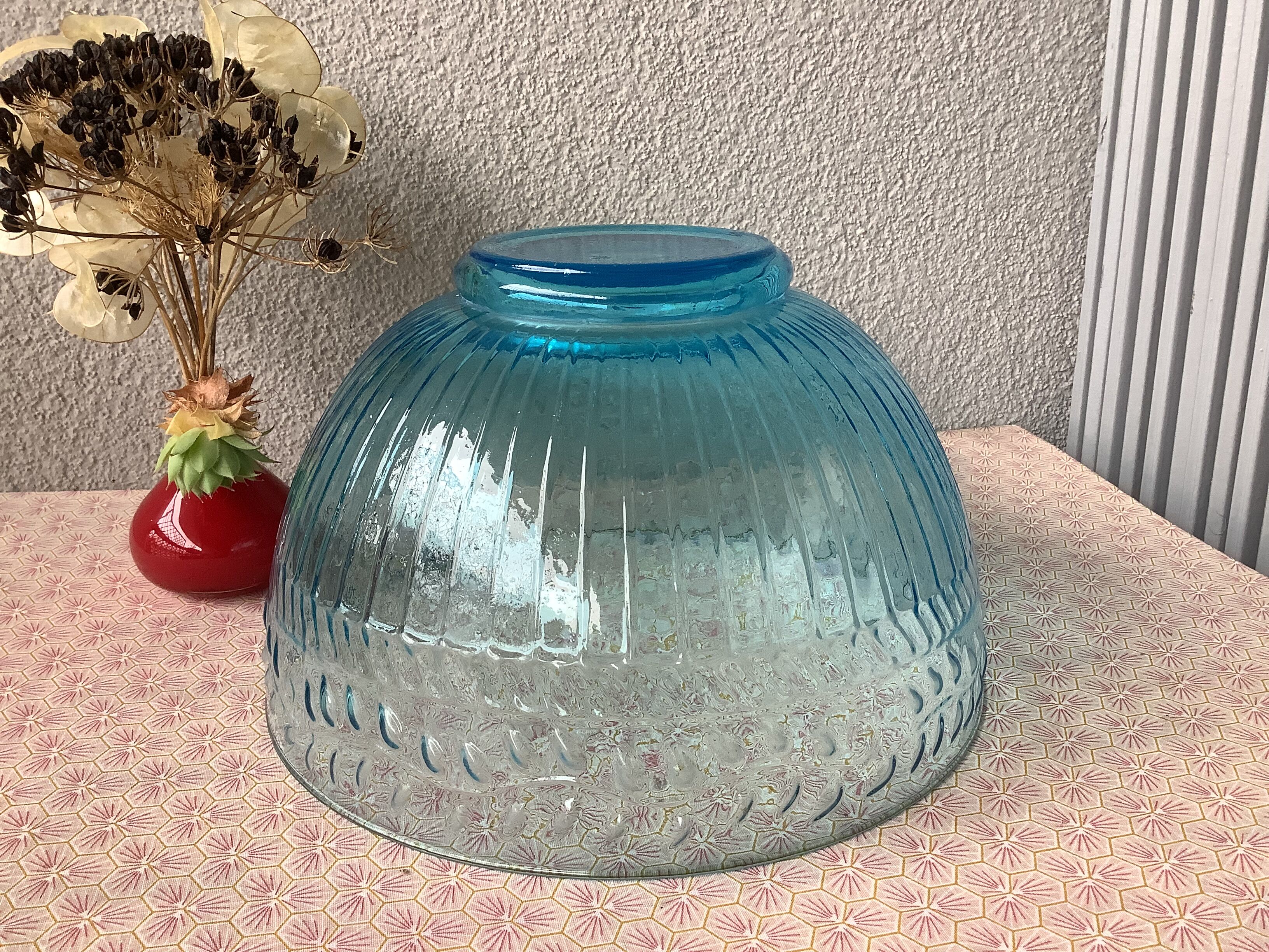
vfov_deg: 45.4
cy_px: 476
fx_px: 1136
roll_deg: +0.4
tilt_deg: -17.6
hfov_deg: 58.4
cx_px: 634
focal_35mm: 31
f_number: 2.4
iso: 80
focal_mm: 3.3
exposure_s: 1/100
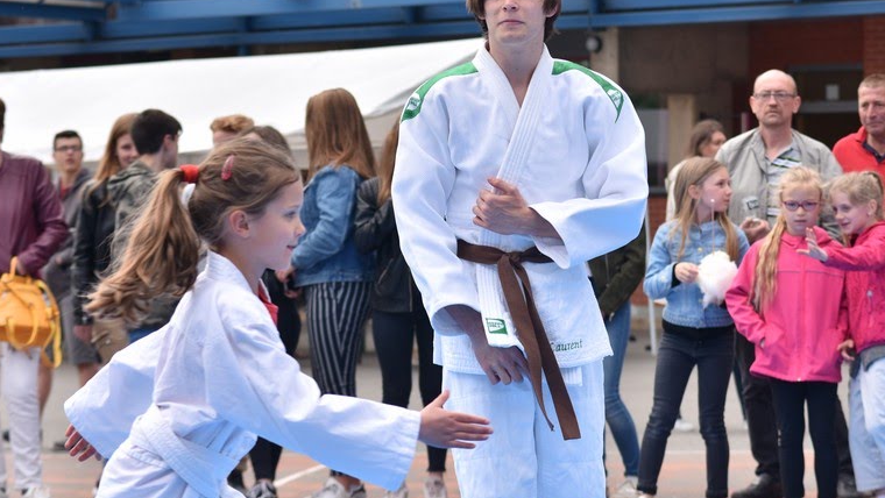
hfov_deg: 16.9
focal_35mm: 127
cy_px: 168
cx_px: 550
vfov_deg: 9.5
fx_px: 2981
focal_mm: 60
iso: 100
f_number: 4.5
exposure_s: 1/500
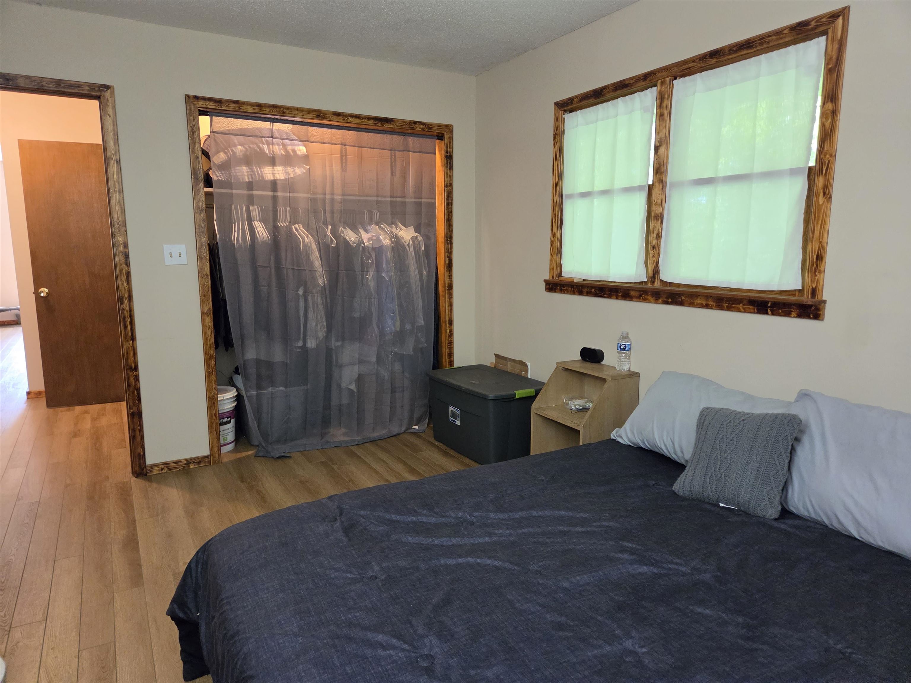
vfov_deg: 58.9
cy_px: 342
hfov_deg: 73.9
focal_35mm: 23
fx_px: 605
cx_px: 456
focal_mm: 5.4
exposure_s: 1/120
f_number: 1.8
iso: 1000
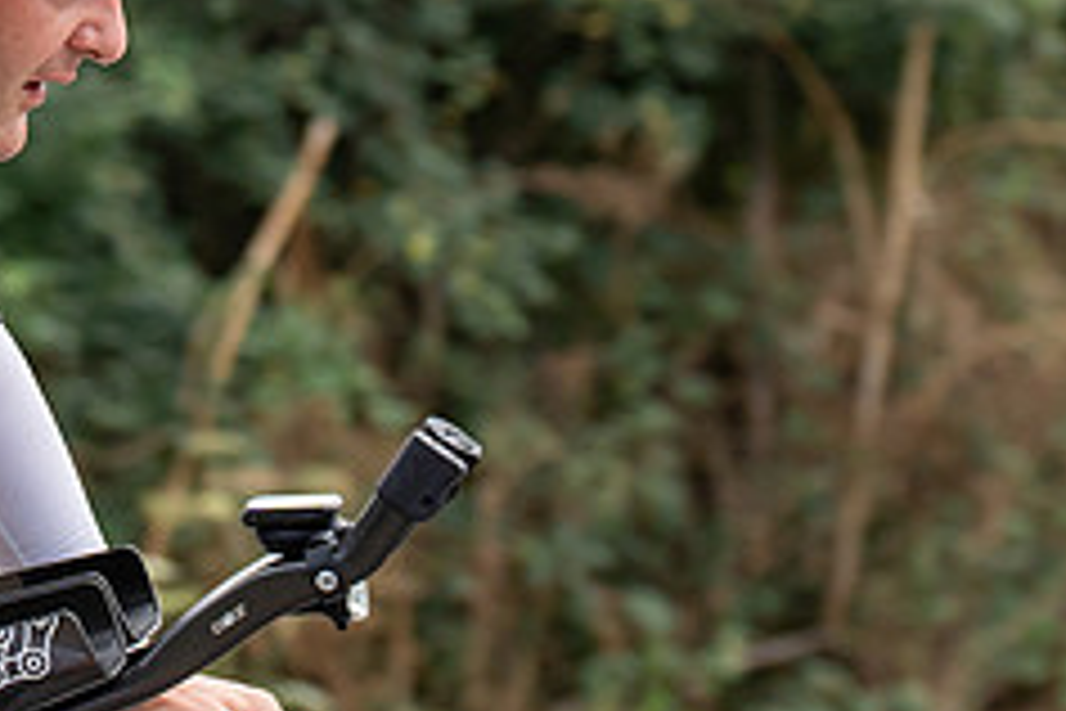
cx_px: -701
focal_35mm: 386
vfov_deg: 3.6
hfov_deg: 5.3
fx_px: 11429
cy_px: 204
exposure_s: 1/1000
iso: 500
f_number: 4
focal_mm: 81
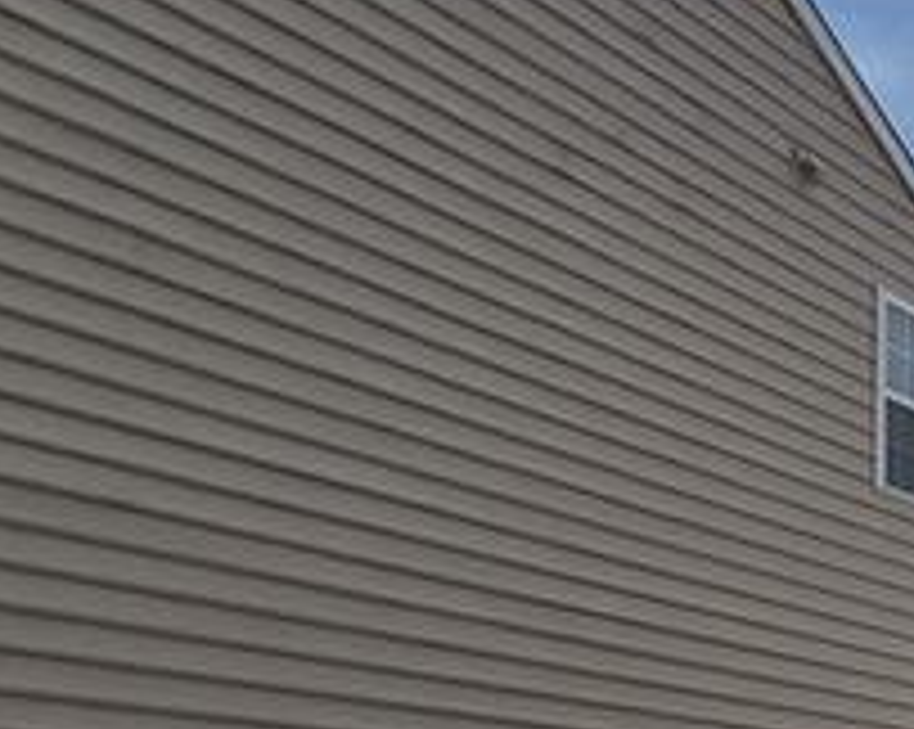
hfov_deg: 16.9
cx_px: 2008
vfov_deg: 21.0
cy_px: 1017
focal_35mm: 64
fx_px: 1730
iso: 50
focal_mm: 2.2
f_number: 2.2
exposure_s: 1/4131
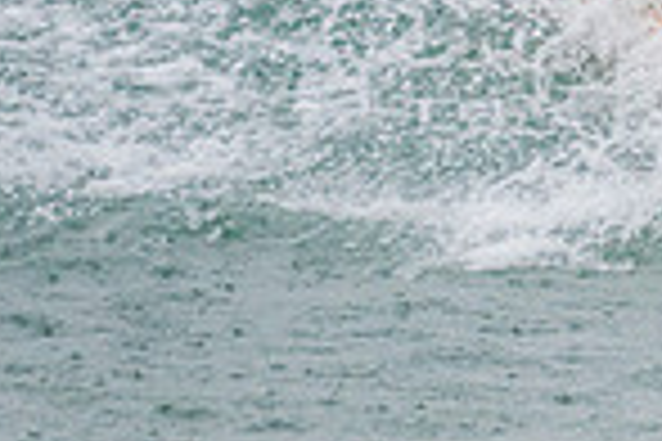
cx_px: 913
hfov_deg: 0.9
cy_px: -197
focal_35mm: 2404
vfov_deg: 0.6
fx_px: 44203
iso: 560
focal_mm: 500
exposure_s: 1/320
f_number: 5.6
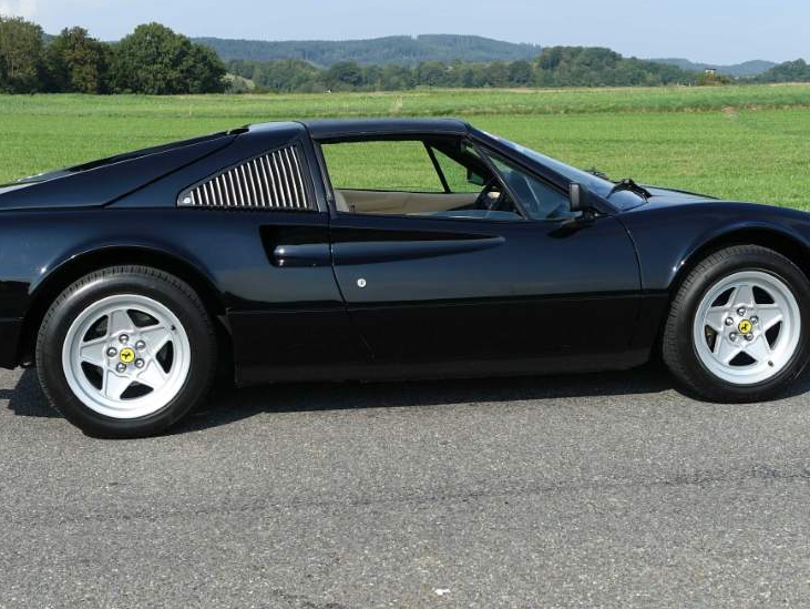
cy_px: 229
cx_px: 402
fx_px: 1241
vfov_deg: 27.5
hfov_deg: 36.2
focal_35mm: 53
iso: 125
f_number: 4
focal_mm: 12.99
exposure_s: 1/100
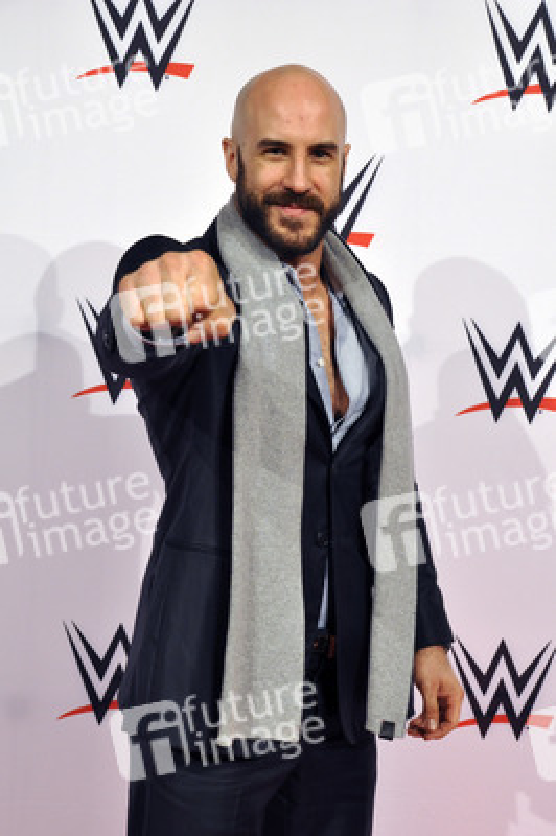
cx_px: 278
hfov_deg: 22.6
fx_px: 1392
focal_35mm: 60
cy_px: 418
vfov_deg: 33.4
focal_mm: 40
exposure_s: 1/160
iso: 1000
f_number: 6.3
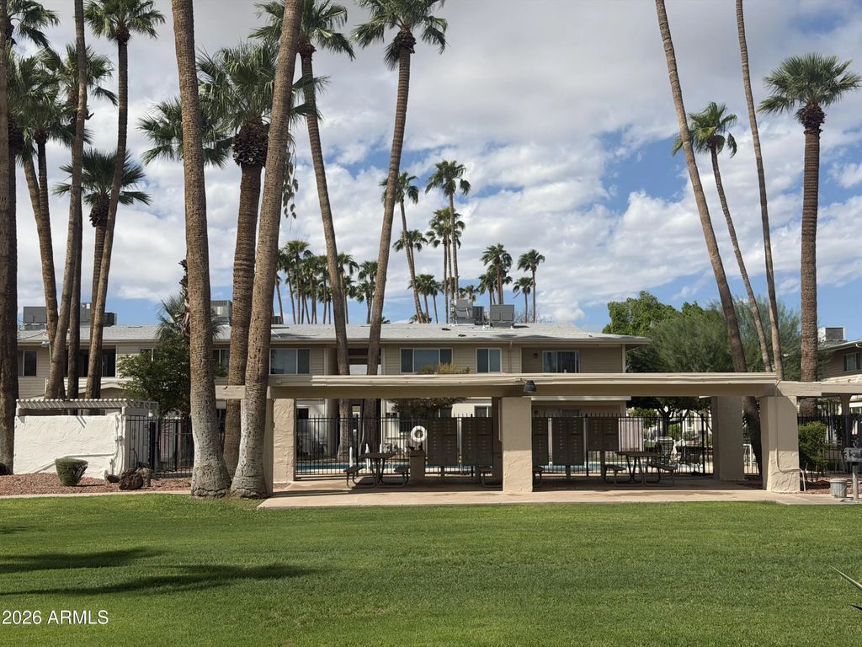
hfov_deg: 39.7
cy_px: 324
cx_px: 431
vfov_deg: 30.3
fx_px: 1195
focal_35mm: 48
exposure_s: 1/8772
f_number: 1.78
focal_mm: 6.76
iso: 80
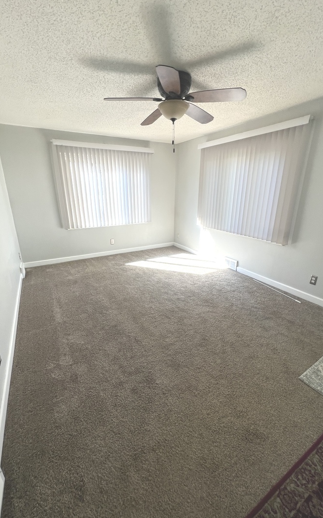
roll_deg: +0.1
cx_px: 157
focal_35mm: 14
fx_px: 197
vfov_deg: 105.3
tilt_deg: -17.9
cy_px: 258
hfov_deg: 78.6
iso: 40
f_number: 1.8
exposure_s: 1/99
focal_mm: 1.57
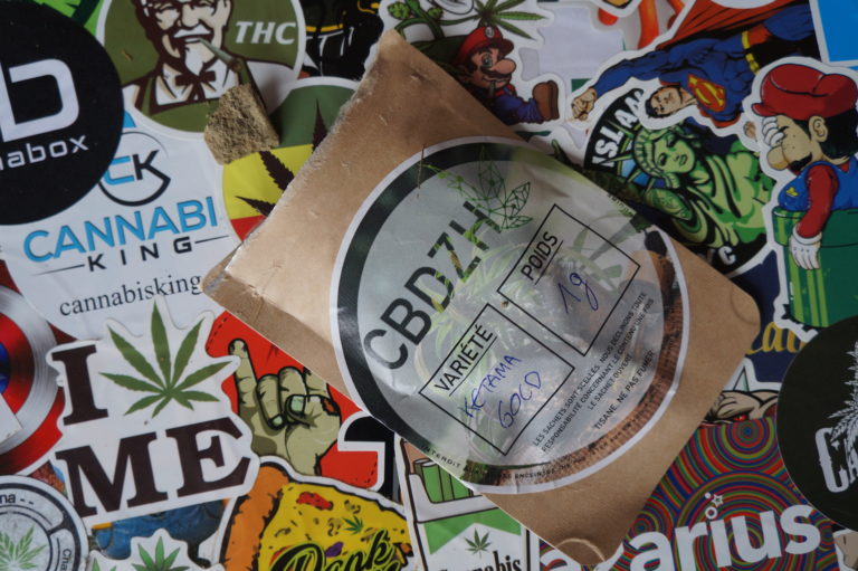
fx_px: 822
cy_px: 286
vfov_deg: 38.3
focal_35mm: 34
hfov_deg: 55.1
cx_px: 429
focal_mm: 23
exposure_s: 1/160
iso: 320
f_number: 4
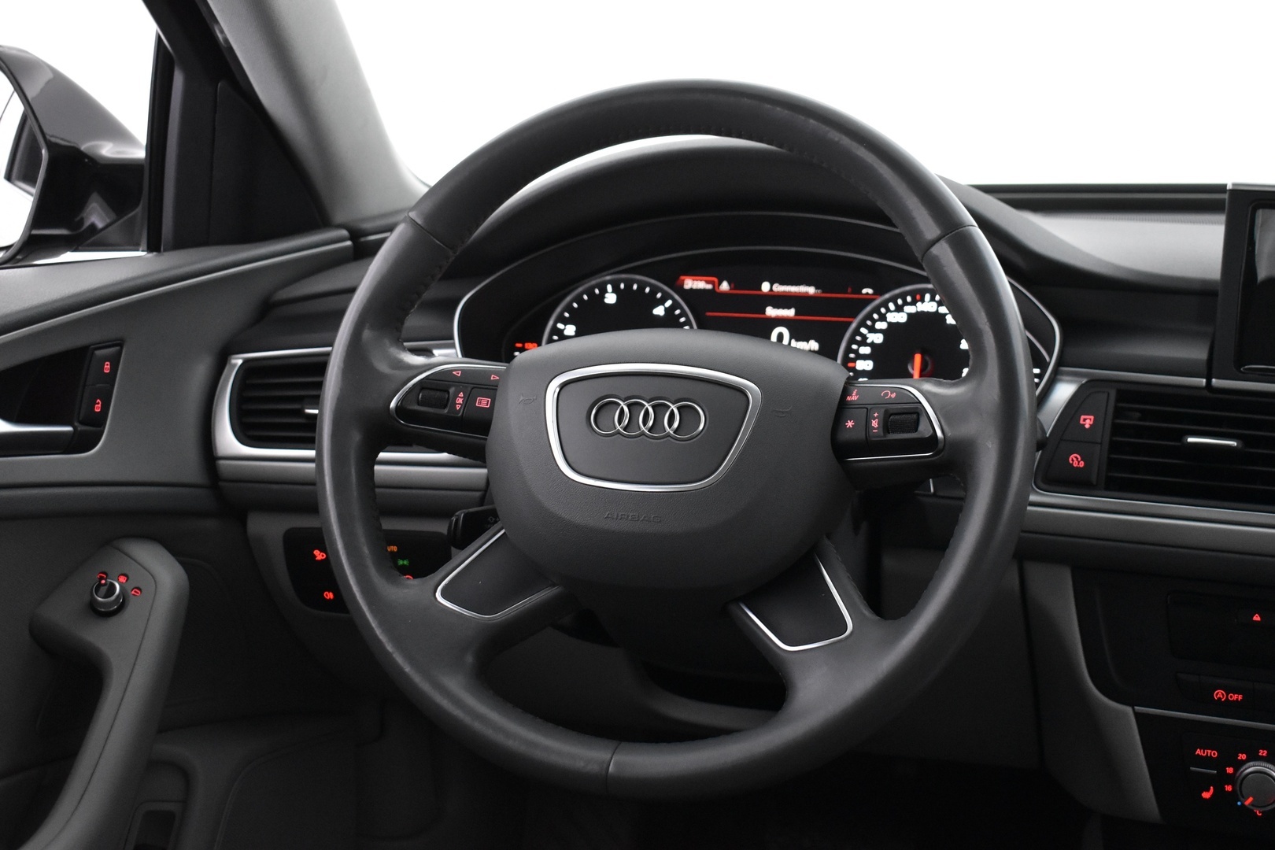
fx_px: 1594
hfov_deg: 43.6
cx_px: 638
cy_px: 425
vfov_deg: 29.9
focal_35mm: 45
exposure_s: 1/40
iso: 3200
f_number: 4.2
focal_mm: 30
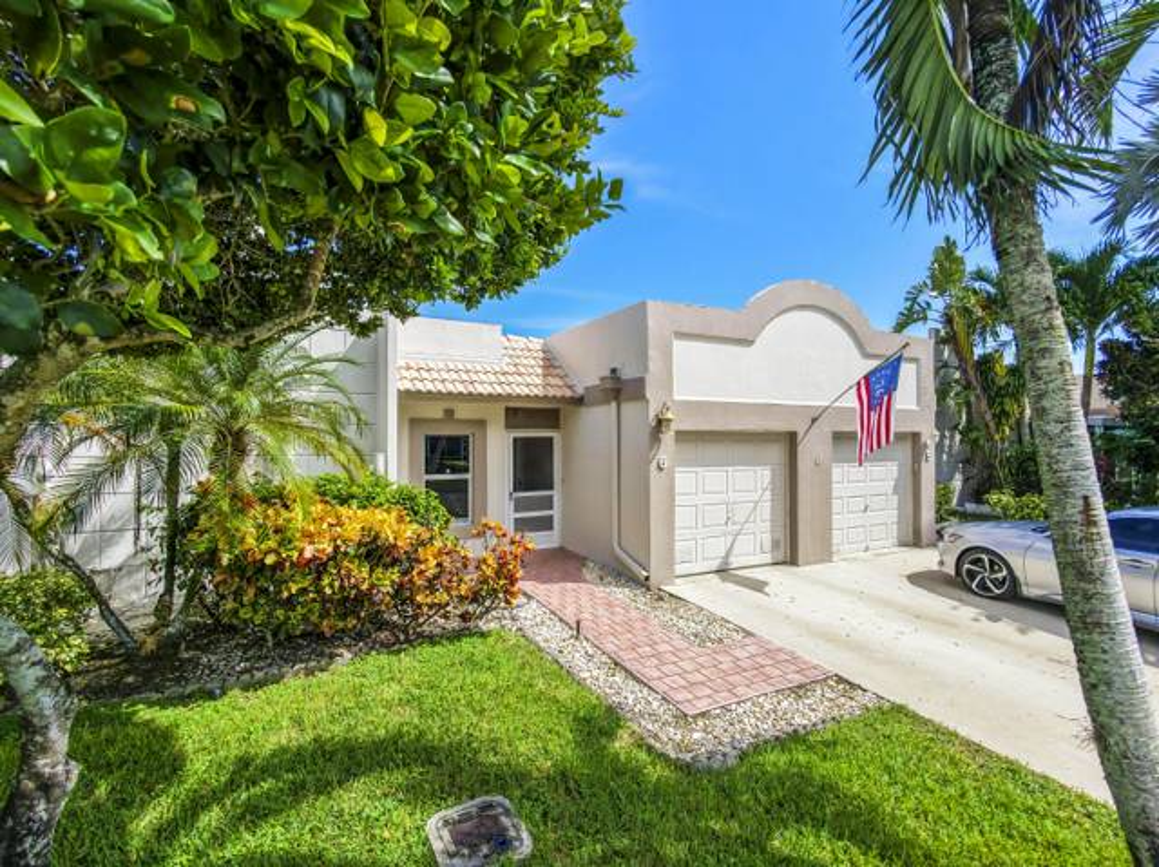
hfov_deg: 94.5
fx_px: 535
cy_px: 434
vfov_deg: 78.0
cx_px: 580
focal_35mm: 16
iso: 100
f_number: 2.2
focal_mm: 3.05
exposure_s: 1/500
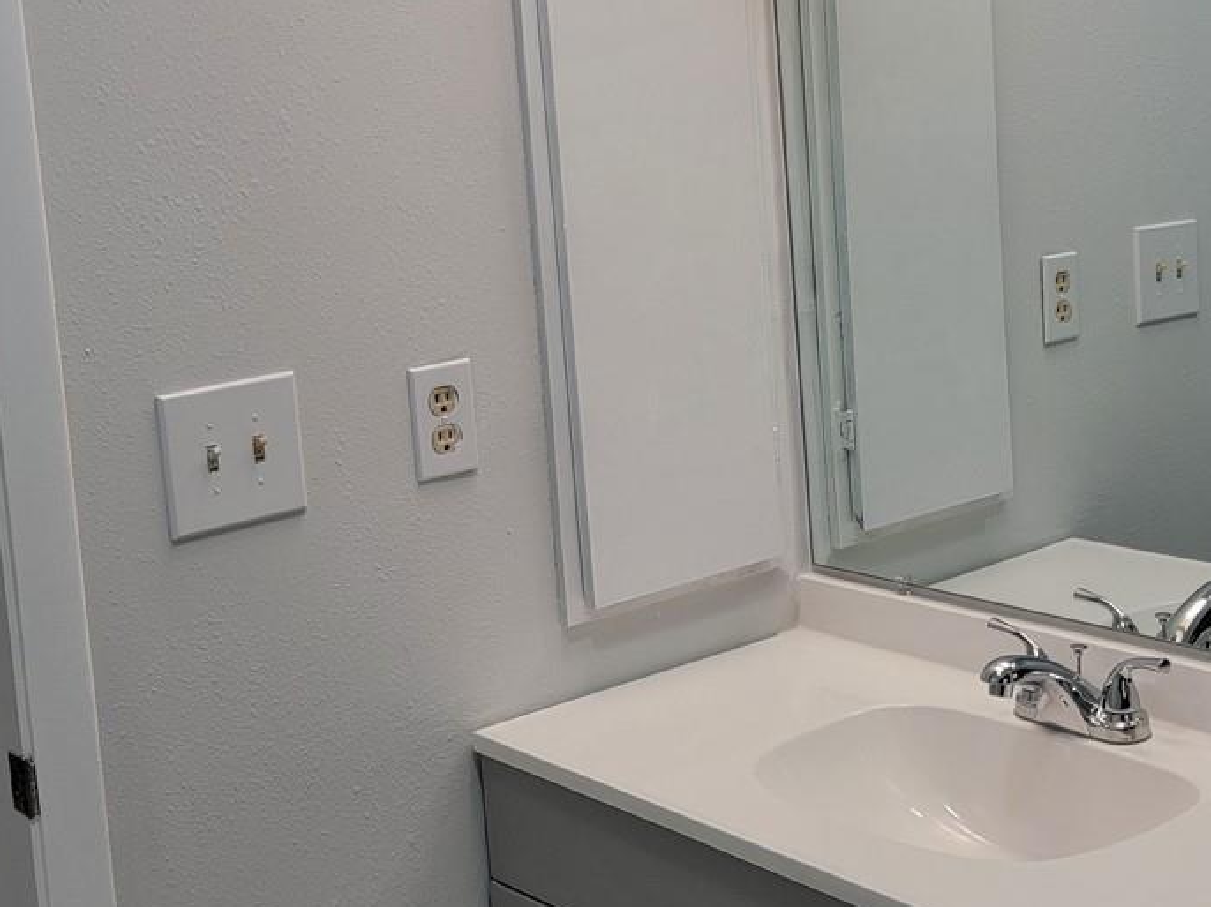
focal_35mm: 56
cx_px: 745
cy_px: 238
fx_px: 1958
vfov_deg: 25.8
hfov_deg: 34.2
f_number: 1.8
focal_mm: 6.7
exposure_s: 1/120
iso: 64
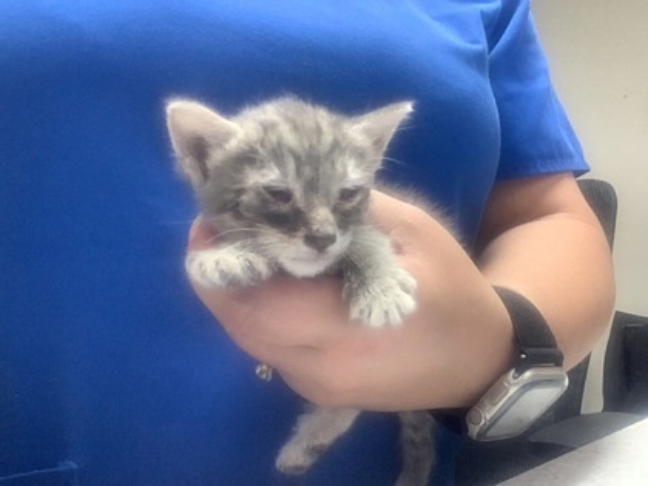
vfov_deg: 45.4
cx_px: 324
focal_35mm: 31
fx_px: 580
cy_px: 243
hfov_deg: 58.4
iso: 320
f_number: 2.4
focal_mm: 2.15
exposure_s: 1/60
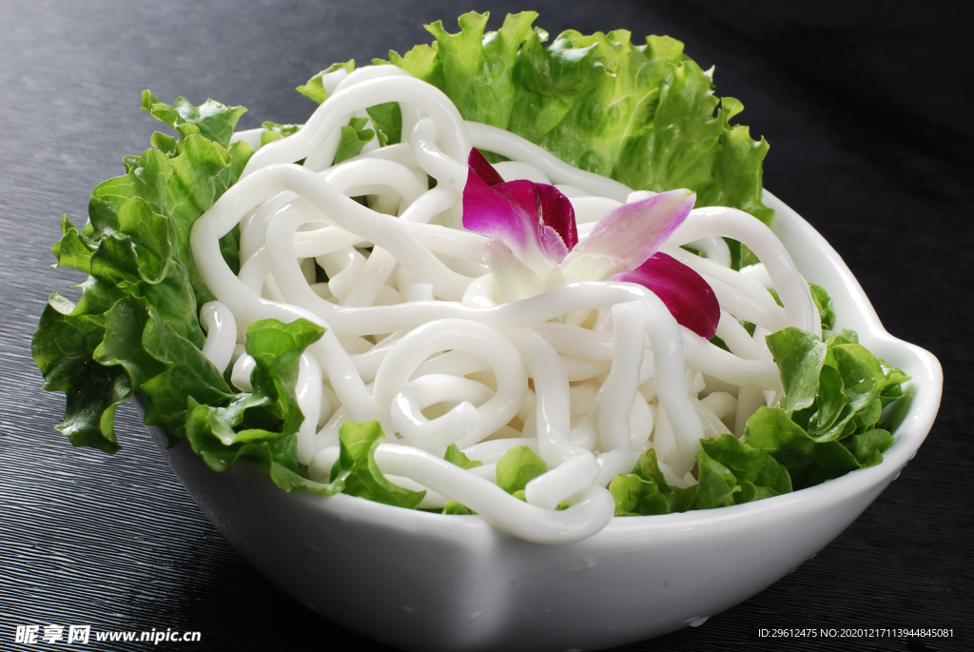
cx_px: 487
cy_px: 326
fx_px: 2031
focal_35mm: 75
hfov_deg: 27.0
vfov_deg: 18.2
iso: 100
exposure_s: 1/125
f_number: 14
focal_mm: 50
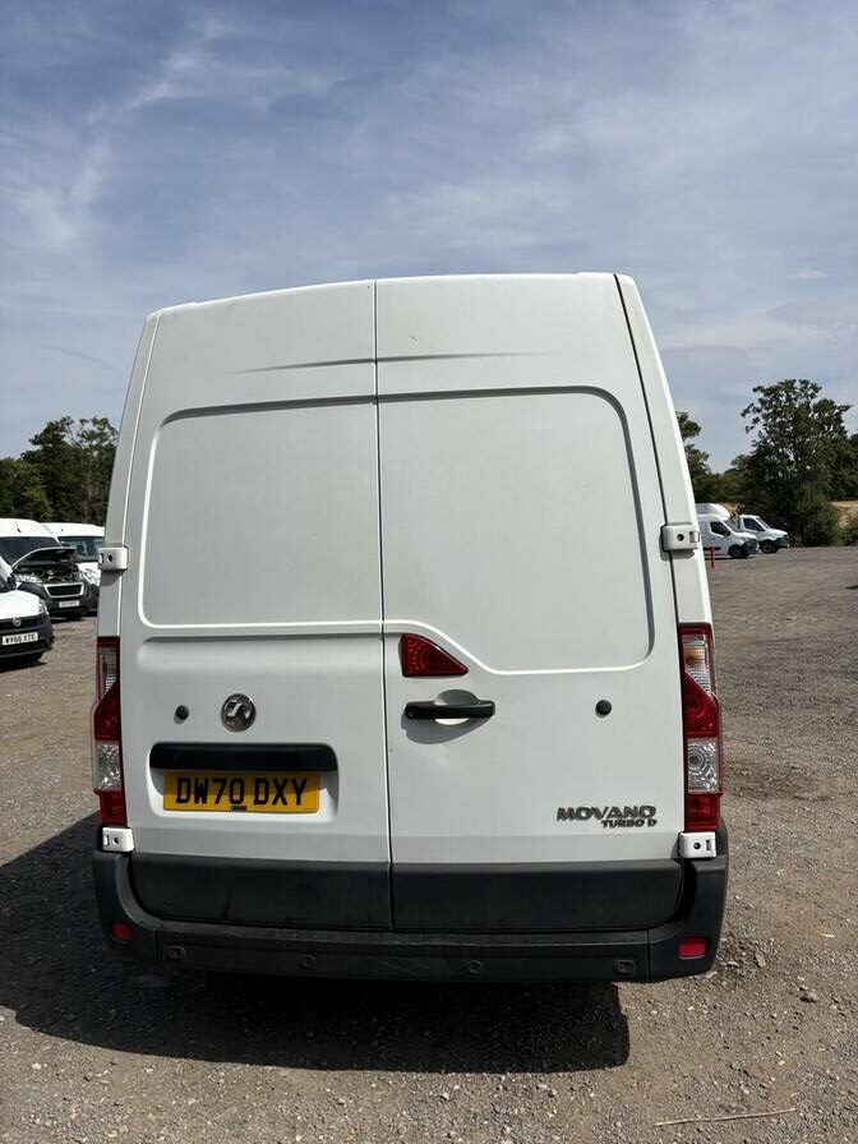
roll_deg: -0.3
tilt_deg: -3.6
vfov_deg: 67.3
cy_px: 572
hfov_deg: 53.1
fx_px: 859
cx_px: 429
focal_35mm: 26
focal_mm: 5.96
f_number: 1.6
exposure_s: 1/6993
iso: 50
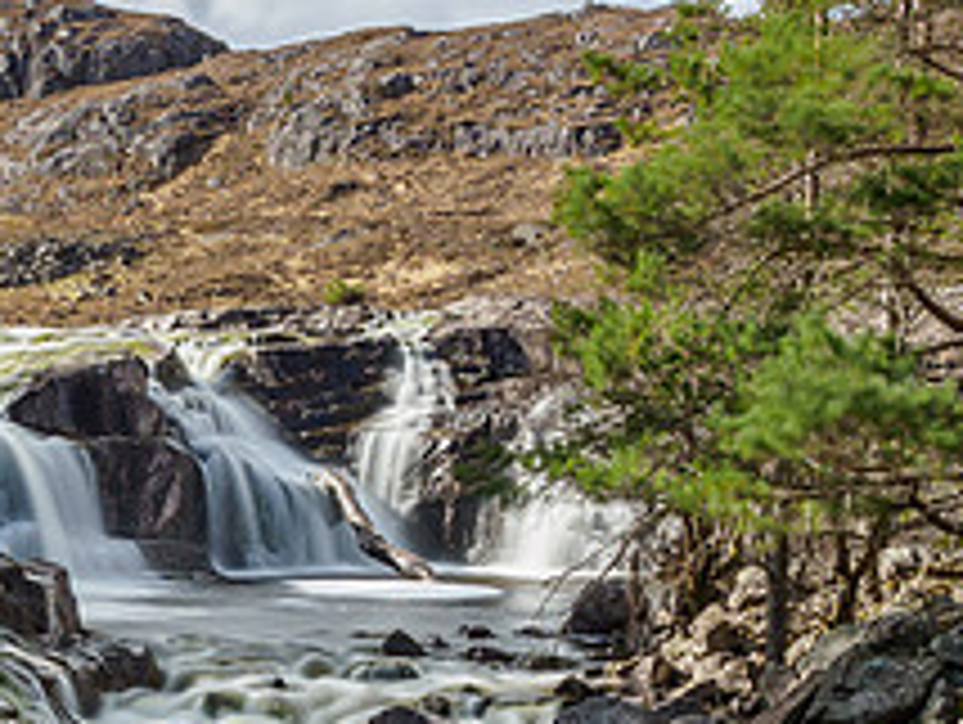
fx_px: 1810
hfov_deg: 28.9
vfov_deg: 21.1
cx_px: 140
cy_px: 861
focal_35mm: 65
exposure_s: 3.2
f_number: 7.1
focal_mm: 12
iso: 200
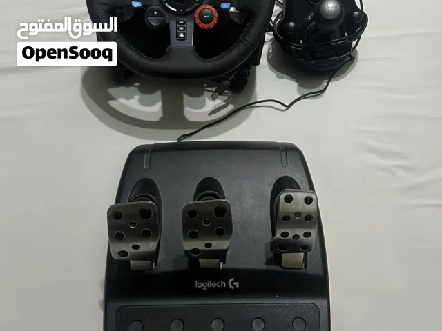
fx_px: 306
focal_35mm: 24
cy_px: 166
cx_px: 221
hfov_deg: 71.6
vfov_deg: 56.8
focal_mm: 6.86
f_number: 1.78
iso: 640
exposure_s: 1/50
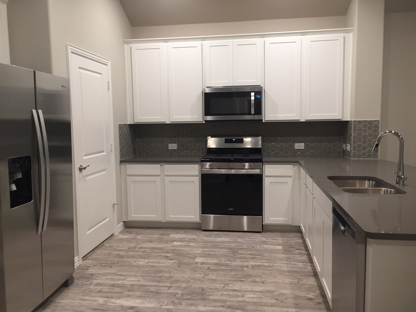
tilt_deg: -6.3
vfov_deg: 48.2
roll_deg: +0.7
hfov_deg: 61.7
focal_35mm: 29
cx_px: 208
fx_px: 349
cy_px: 156
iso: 80
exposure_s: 1/30
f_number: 2.2
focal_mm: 4.15
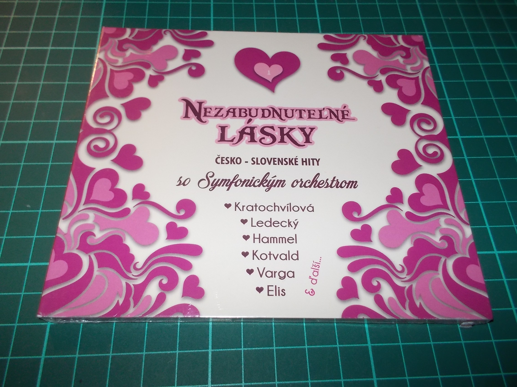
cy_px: 194
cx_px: 258
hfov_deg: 61.7
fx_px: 433
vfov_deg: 48.2
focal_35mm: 29
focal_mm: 4.1
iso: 200
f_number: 3.3
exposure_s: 1/30
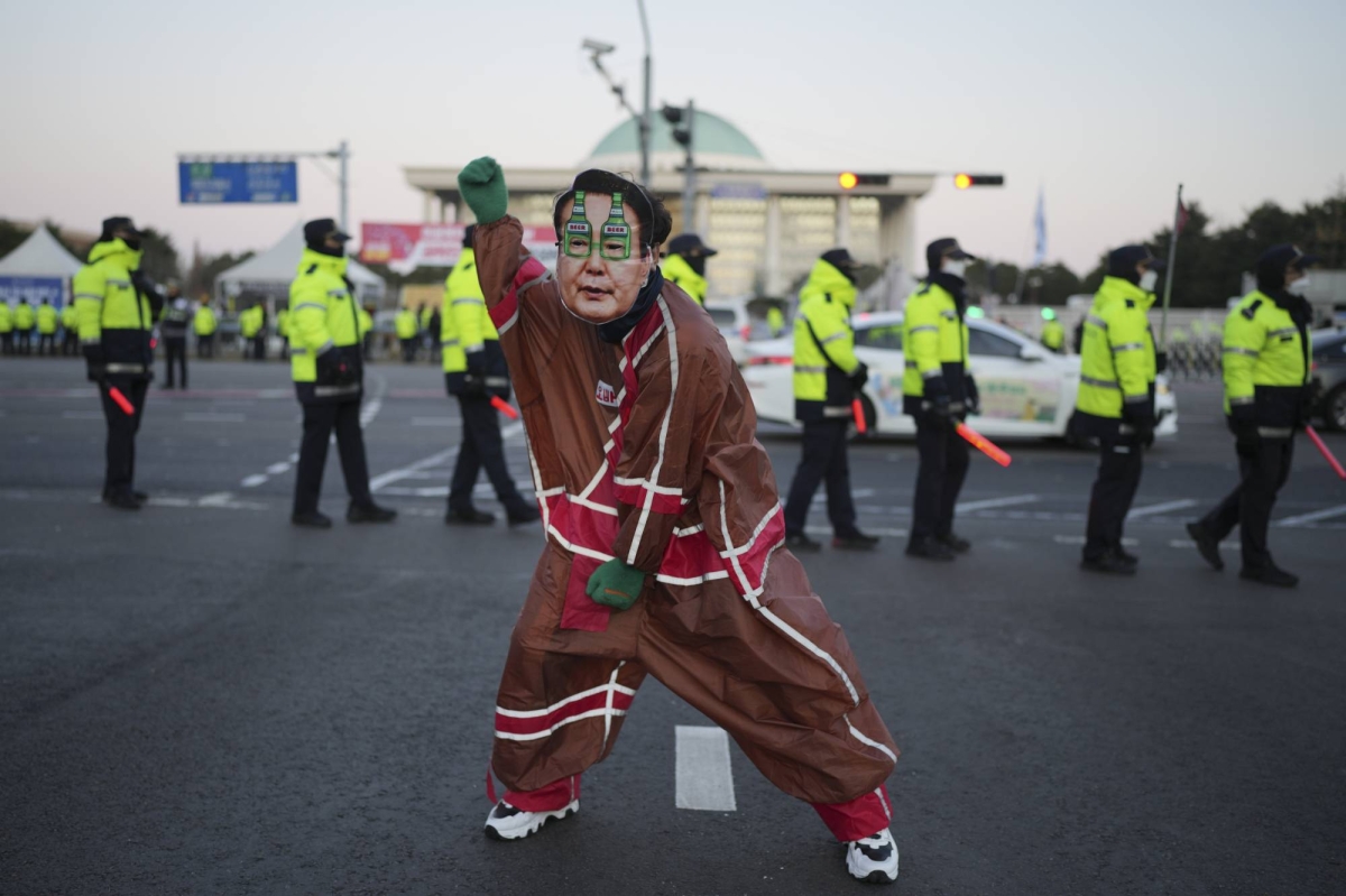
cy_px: 448
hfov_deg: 54.5
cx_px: 673
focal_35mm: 35
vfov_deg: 37.8
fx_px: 1308
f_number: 1.4
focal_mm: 35
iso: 200
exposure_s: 1/320
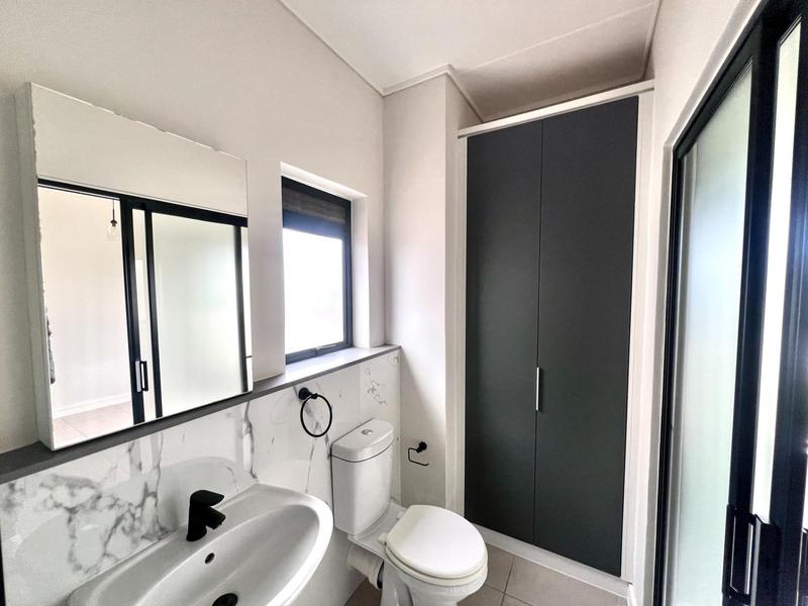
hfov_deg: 106.2
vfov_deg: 89.9
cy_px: 303
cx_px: 404
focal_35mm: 13
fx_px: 303
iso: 100
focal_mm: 1.57
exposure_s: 1/99
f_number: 1.8
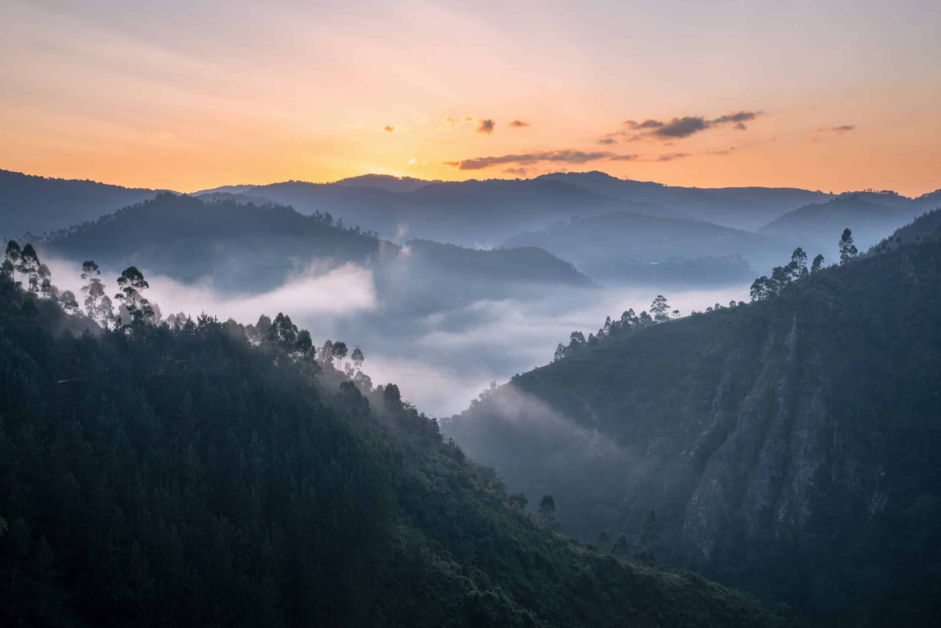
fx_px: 1072
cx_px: 470
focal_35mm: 41
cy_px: 314
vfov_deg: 32.6
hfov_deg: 47.4
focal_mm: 41
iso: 400
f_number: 11
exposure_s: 1/200
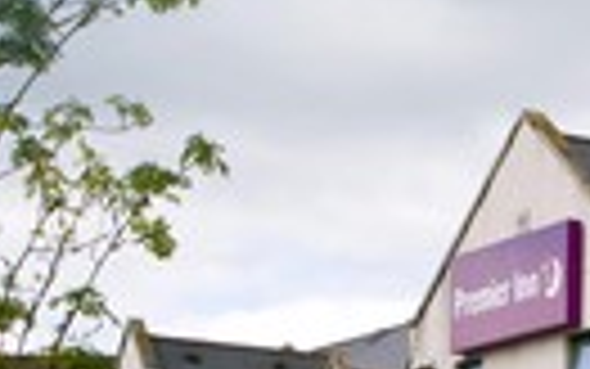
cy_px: 646
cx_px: 1000
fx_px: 2686
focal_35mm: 167
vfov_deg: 7.6
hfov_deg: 11.7
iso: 200
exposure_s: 1/100
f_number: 13
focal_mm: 28
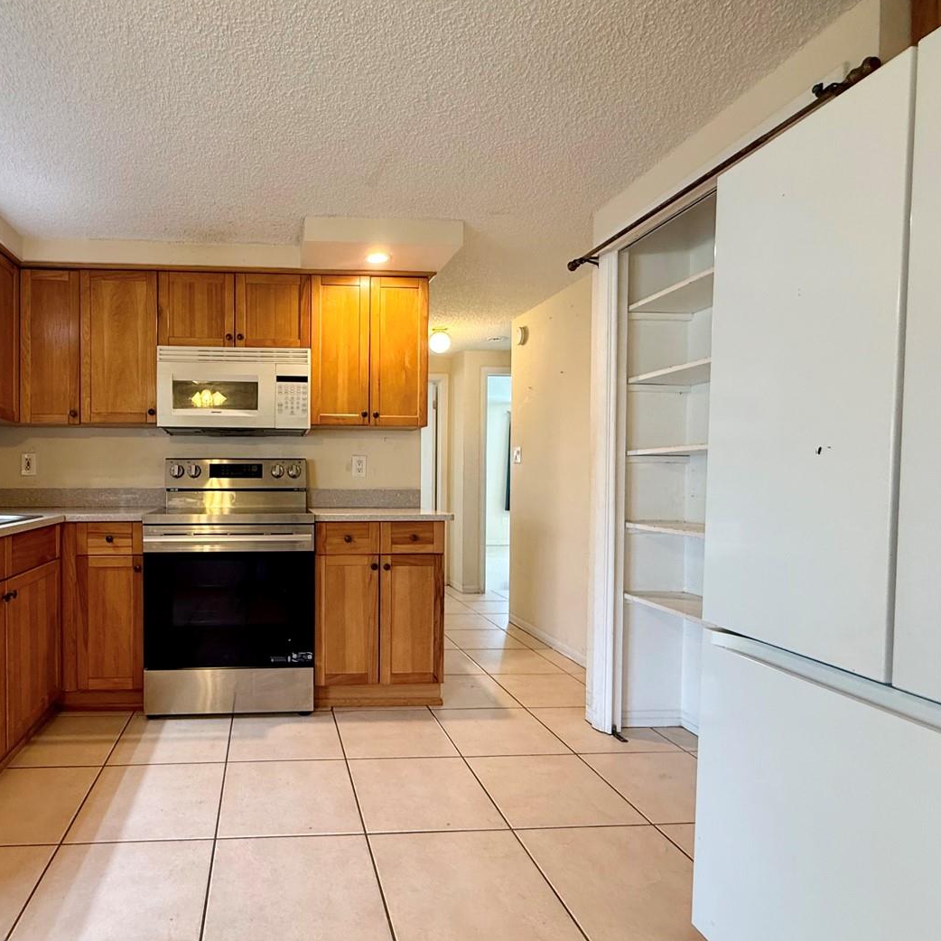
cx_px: 307
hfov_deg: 75.1
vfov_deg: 77.7
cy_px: 487
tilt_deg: +0.0
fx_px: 584
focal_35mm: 19
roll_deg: +0.5
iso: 200
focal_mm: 2.22
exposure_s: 1/60
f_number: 2.2
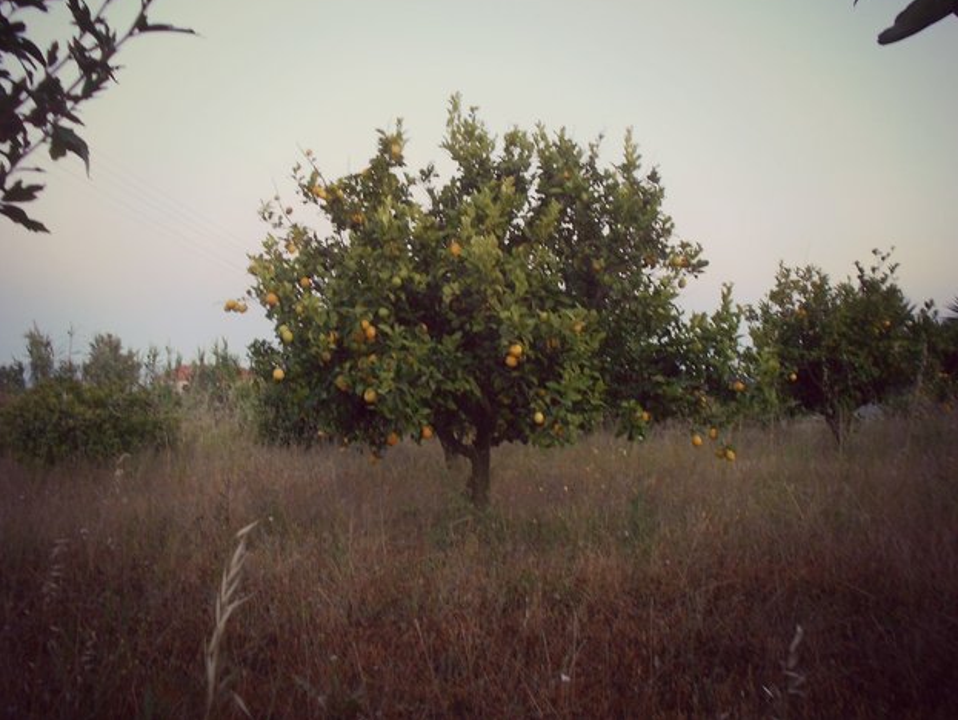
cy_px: 349
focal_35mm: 30
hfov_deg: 59.9
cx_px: 470
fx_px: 831
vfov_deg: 46.8
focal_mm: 5.3
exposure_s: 1/30
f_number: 3.4
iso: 400
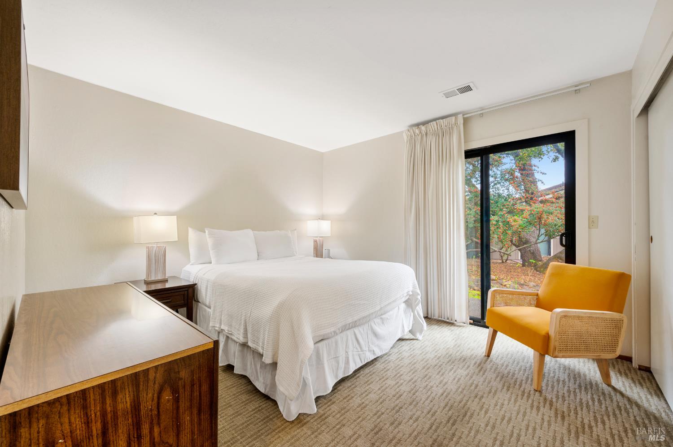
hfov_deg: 104.3
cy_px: 224
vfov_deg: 81.1
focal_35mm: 14
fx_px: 261
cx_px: 336
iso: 320
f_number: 9
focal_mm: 14
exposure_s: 1/2
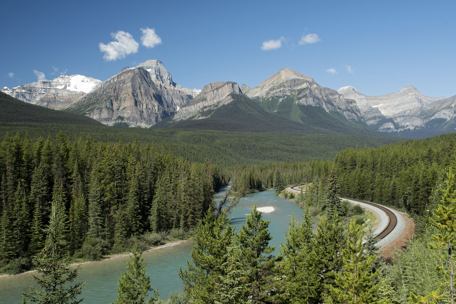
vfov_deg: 29.9
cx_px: 228
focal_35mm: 45
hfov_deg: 43.6
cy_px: 152
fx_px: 570
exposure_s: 1/100
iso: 200
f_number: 11
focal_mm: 30
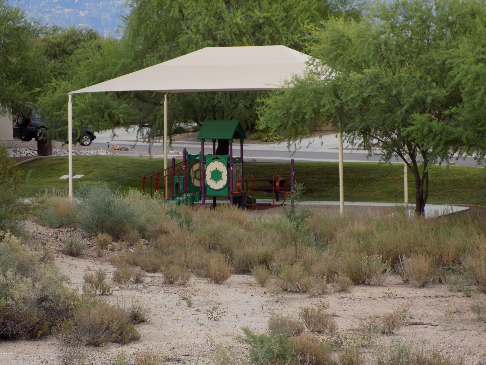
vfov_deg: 12.6
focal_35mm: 118
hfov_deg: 16.7
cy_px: 182
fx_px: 1657
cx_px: 243
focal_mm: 20.9
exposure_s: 1/40
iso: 80
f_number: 4.8
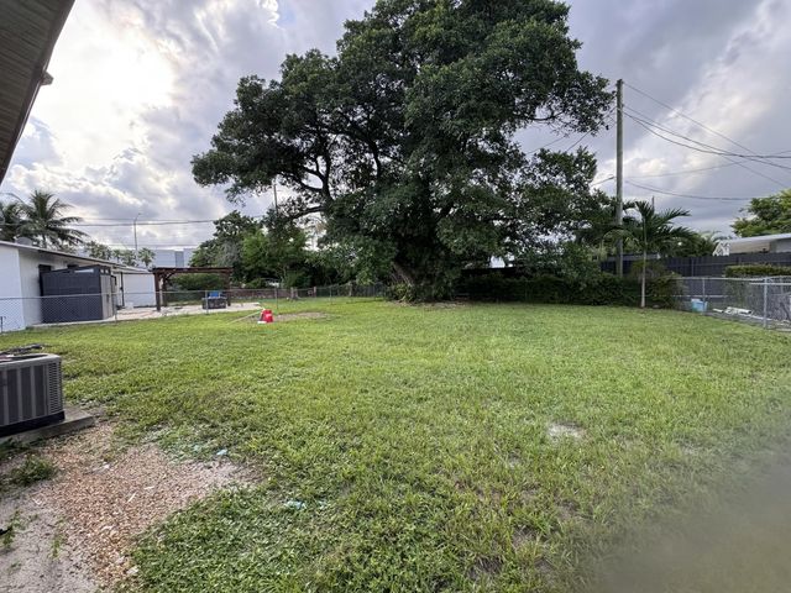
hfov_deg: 102.1
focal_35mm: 14
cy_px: 296
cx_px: 396
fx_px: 320
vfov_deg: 85.7
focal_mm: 2.22
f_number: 2.2
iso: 40
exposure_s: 1/228
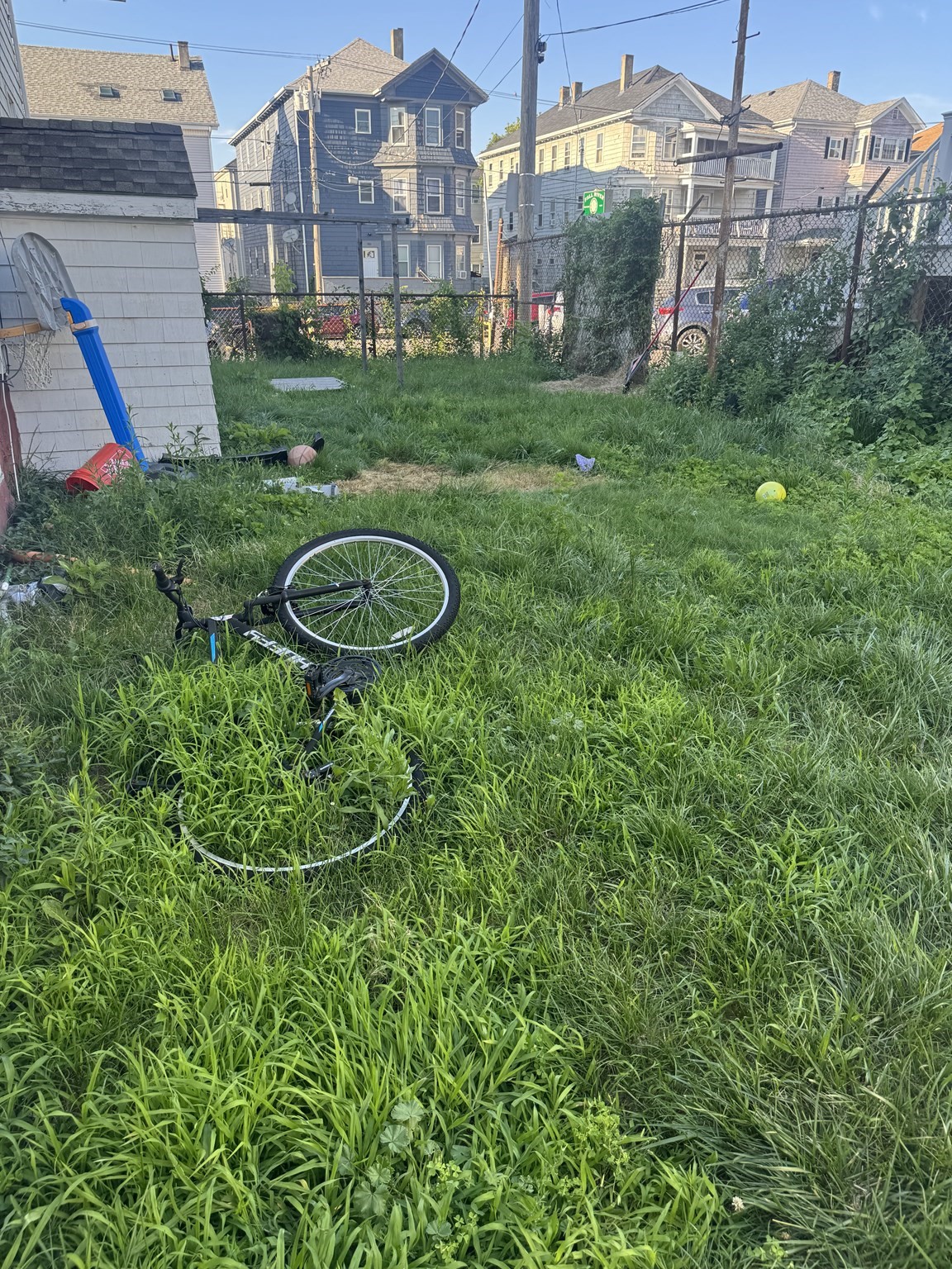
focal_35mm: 24
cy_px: 634
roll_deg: -0.5
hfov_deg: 56.8
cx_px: 476
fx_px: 880
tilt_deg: -21.9
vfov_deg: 71.6
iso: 80
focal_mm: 6.76
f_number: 1.78
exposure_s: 1/331
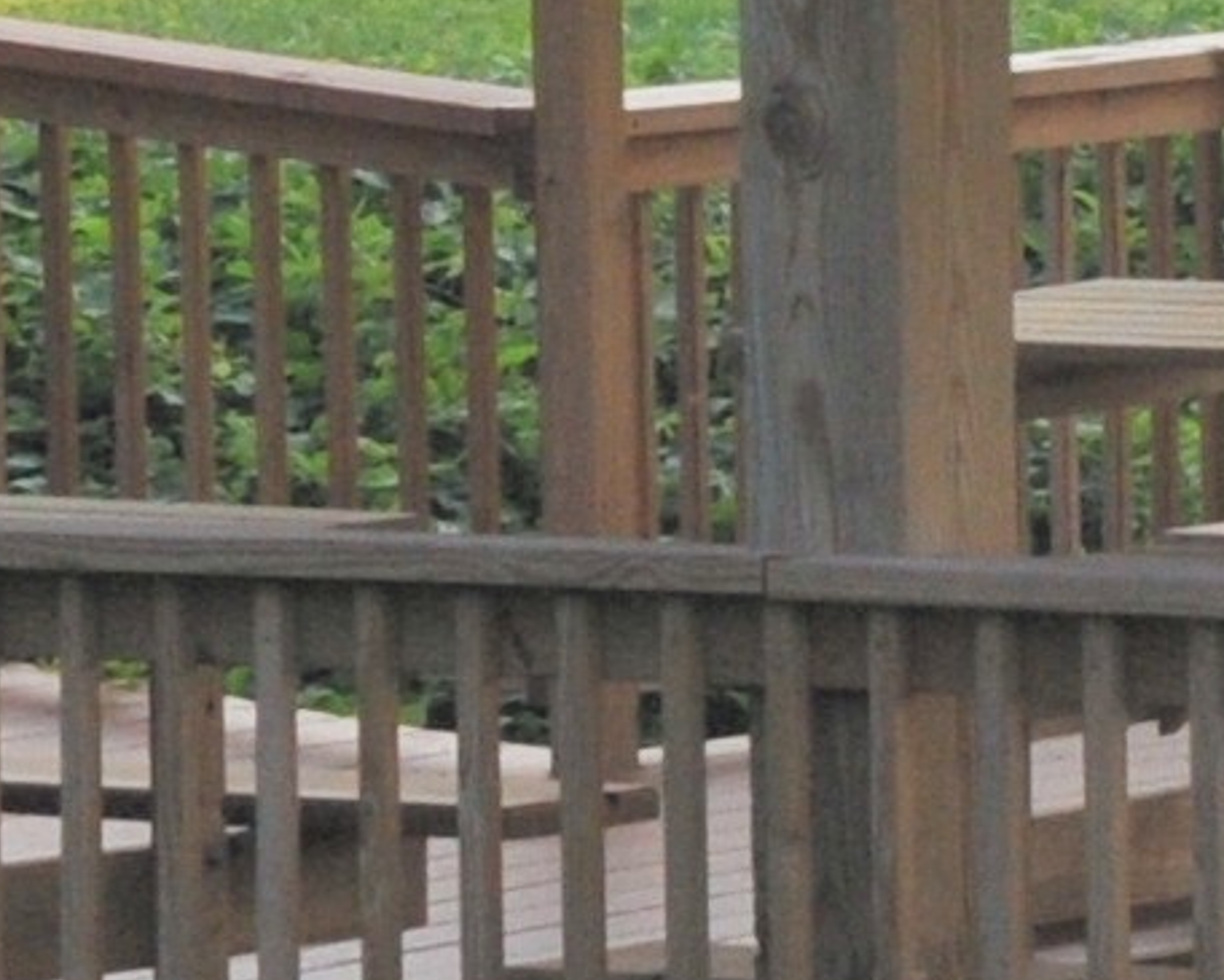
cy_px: -569
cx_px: 2628
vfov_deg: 3.3
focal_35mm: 462
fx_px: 16754
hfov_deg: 4.1
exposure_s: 1/250
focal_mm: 35
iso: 400
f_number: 8
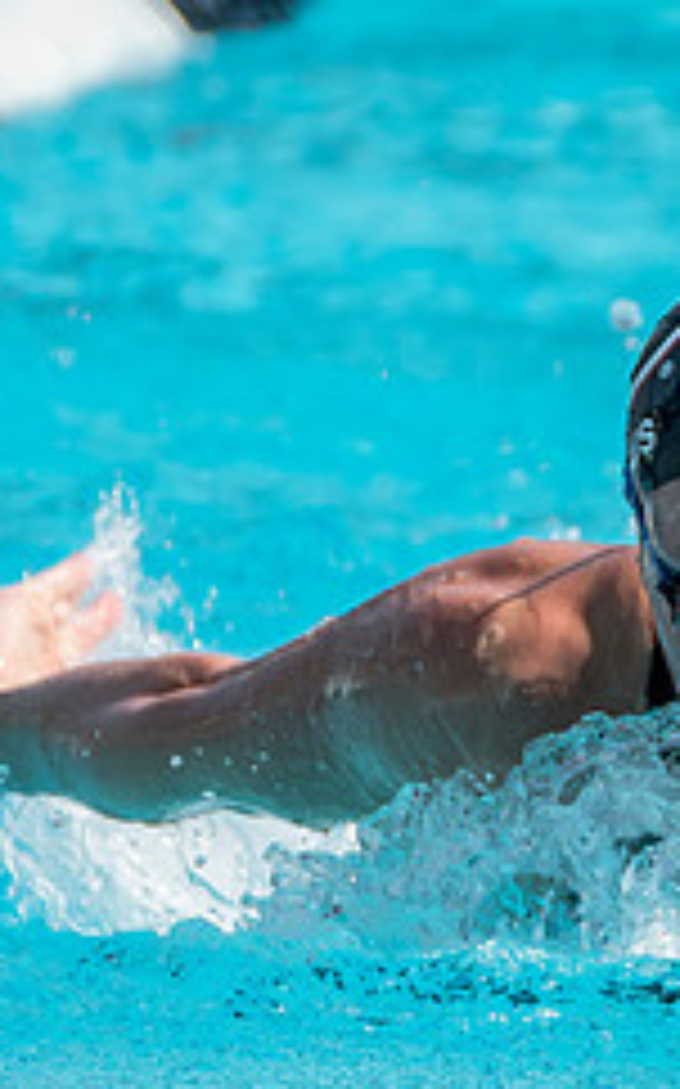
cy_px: 706
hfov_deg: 0.8
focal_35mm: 1660
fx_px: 49280
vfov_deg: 1.3
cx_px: 792
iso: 250
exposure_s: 1/1250
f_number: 5.6
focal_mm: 280
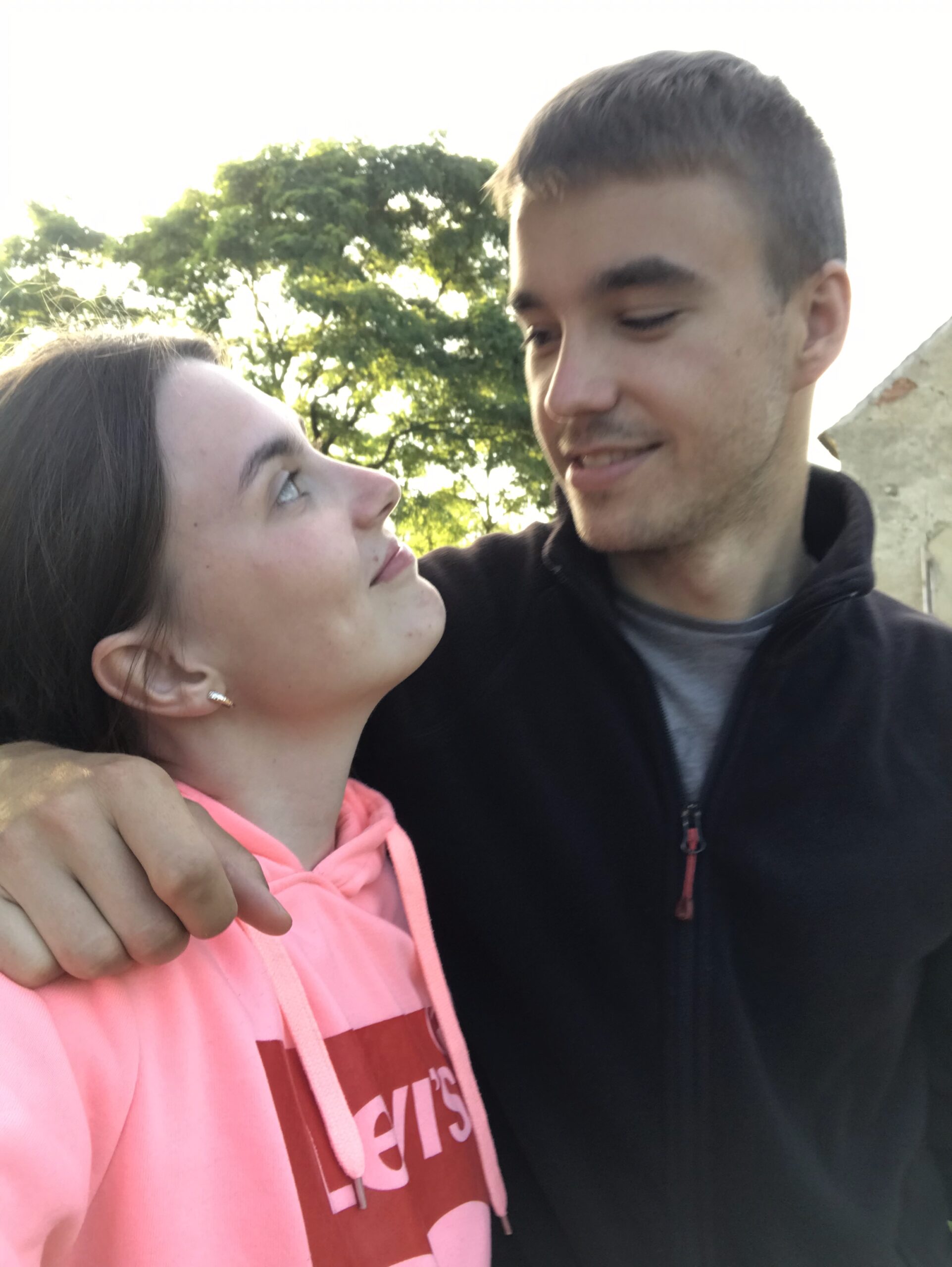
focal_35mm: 32
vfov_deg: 56.8
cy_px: 634
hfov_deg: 44.2
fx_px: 1172
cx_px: 476
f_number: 2.2
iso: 25
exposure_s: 1/50
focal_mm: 2.87
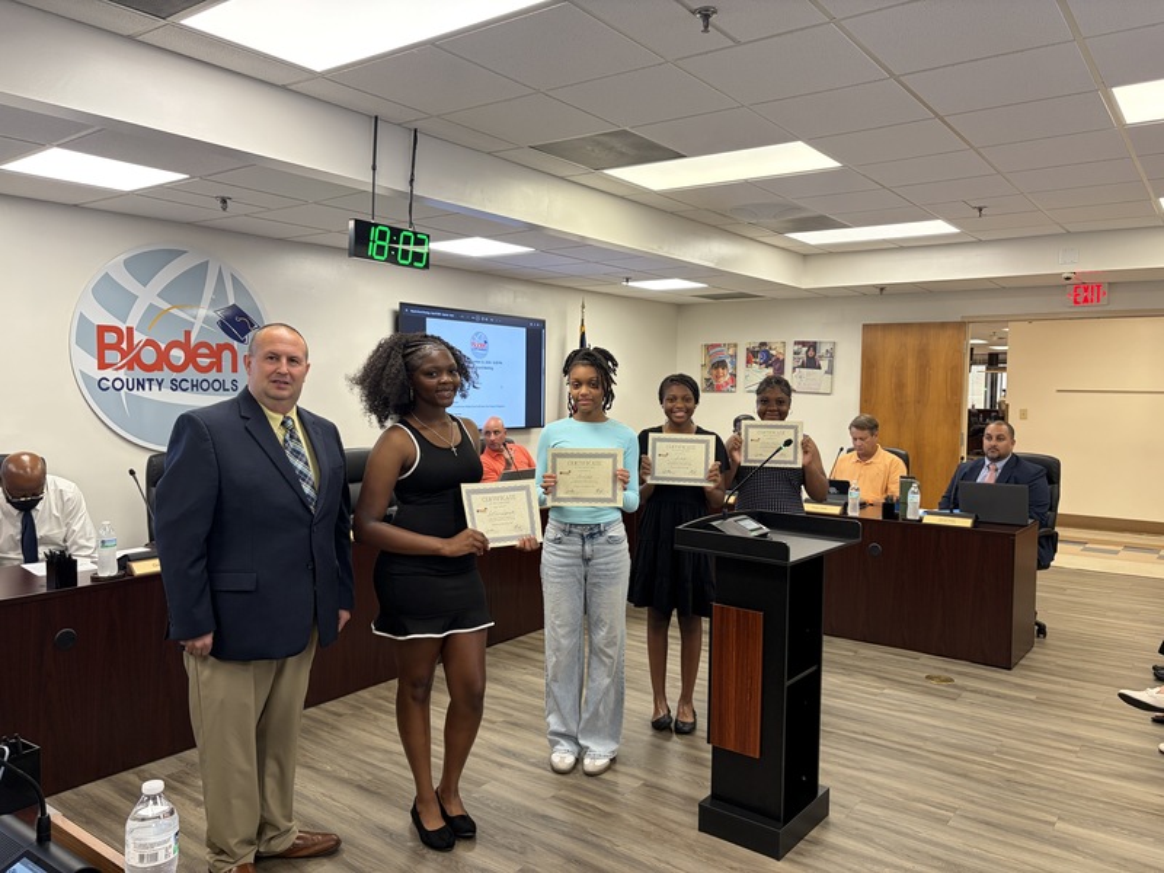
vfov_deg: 53.1
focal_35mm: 26
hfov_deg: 67.3
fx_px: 874
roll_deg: -0.4
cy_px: 436
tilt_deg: -2.6
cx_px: 582
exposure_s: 1/60
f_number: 1.6
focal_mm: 5.96
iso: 160
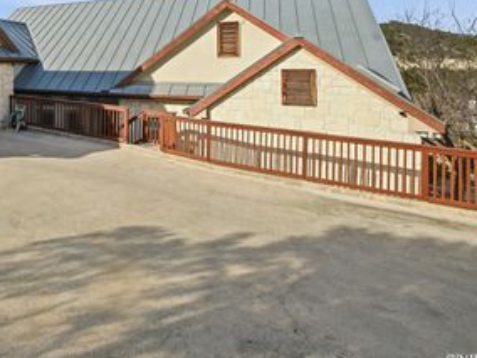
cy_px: 81
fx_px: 303
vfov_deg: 57.3
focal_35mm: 22
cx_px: 81
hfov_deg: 67.5
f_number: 16
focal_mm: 9
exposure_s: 1/400
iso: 200
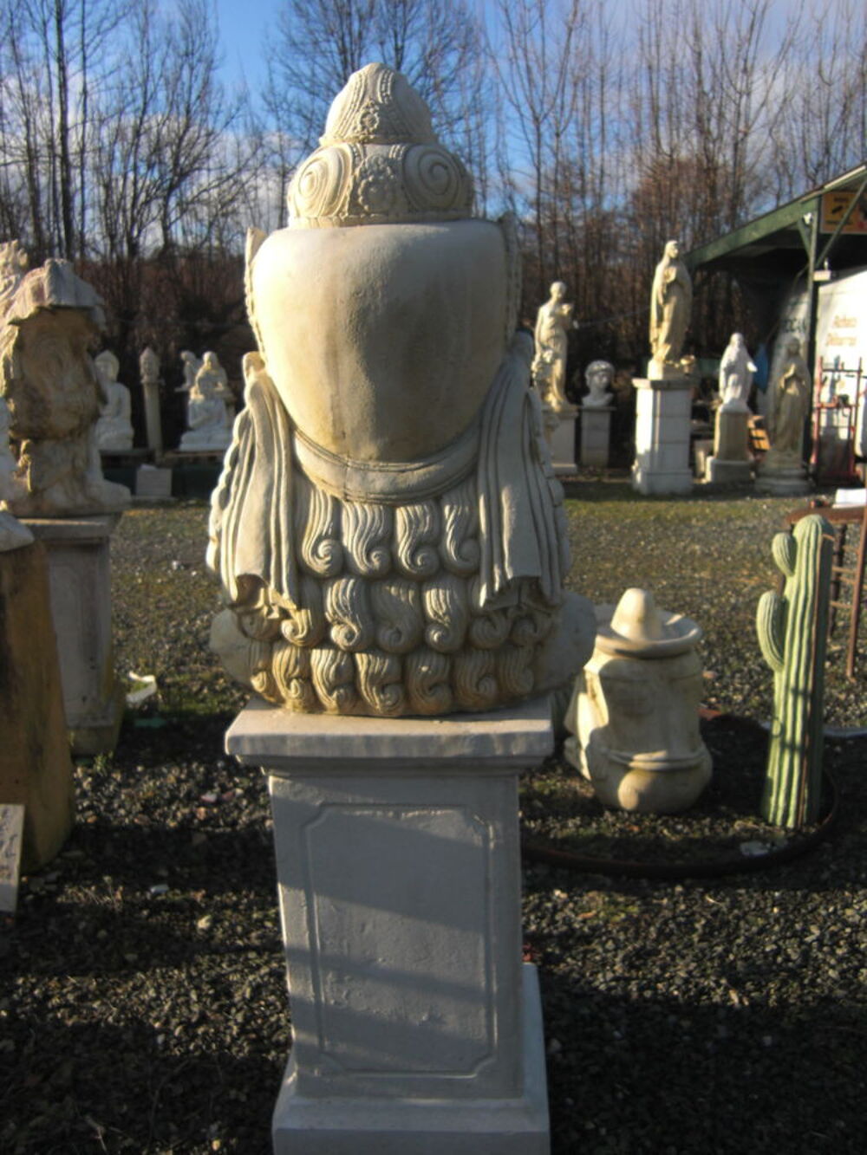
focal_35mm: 28
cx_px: 434
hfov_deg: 49.8
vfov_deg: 63.4
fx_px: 935
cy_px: 578
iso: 50
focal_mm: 4.9
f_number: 2.6
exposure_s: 1/640
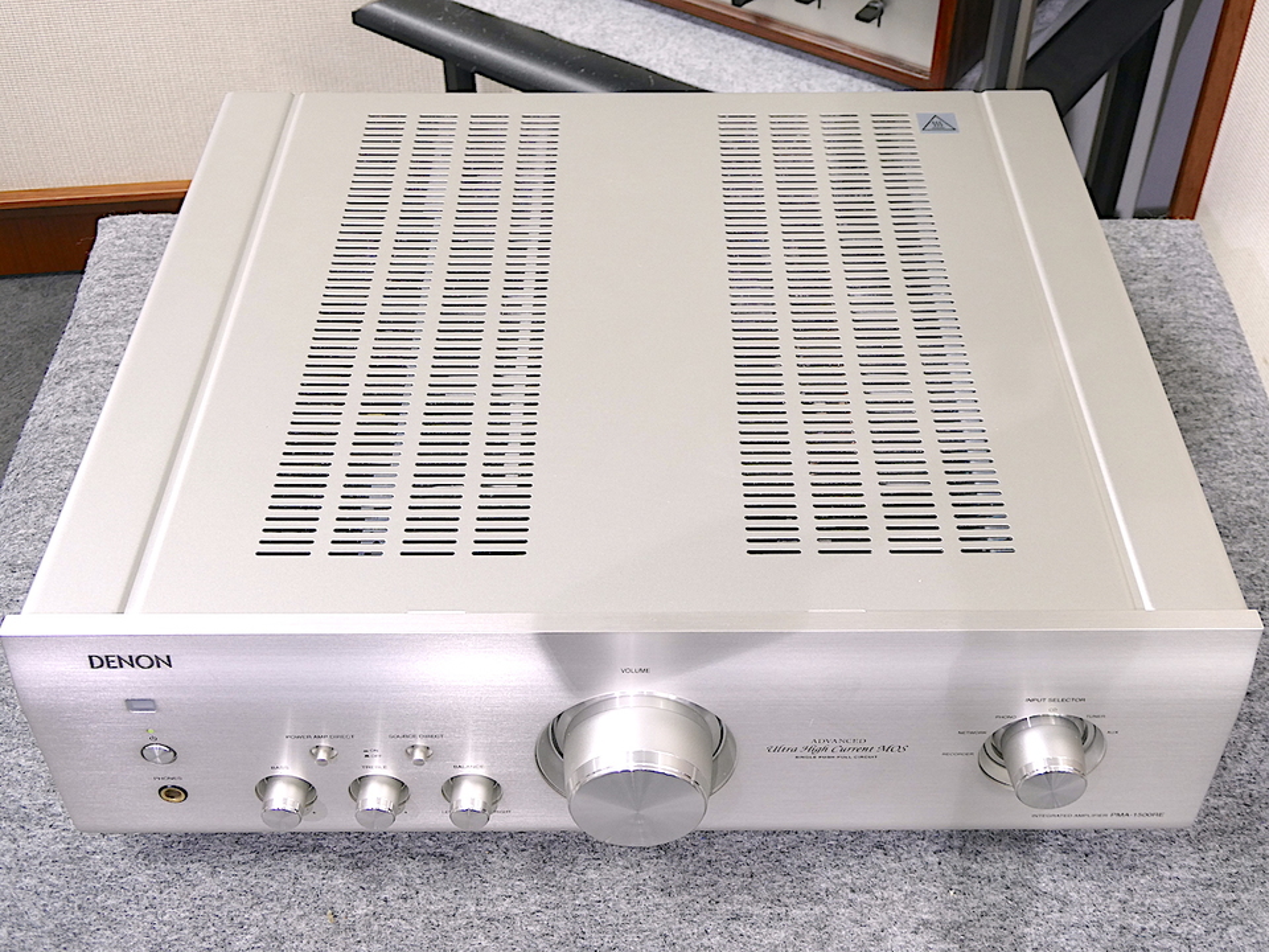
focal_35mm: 40
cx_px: 634
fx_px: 1466
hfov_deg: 46.8
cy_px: 476
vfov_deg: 36.0
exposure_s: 1/2.5
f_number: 4.5
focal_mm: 7.2
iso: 100
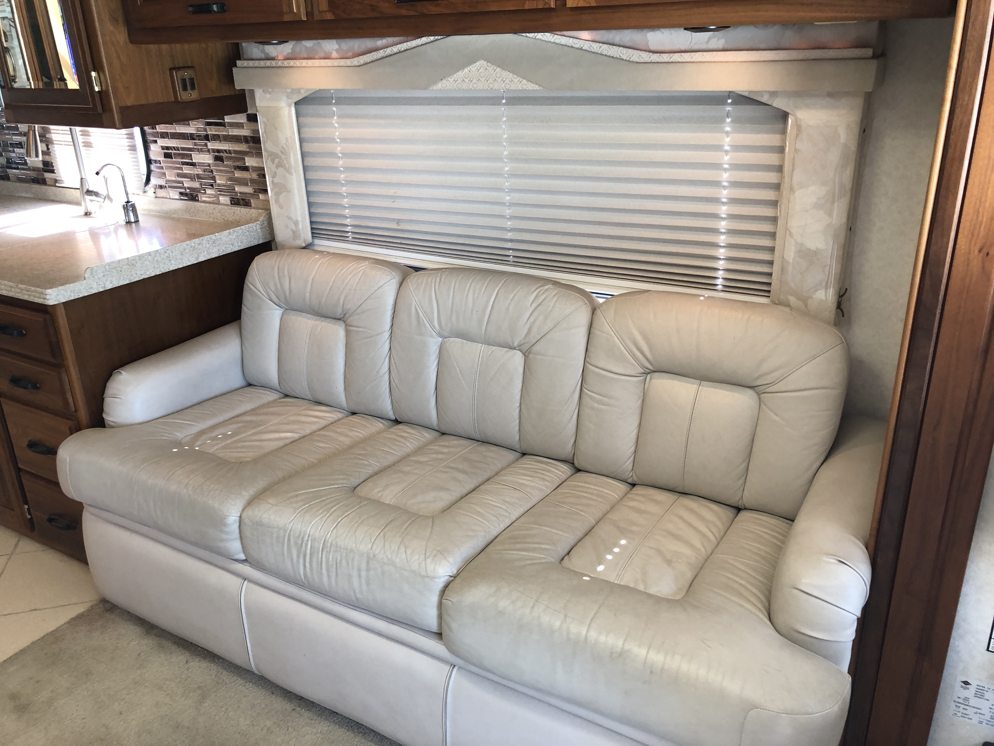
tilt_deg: -21.7
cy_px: 373
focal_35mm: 28
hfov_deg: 63.4
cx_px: 497
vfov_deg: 49.7
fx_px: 804
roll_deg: +3.5
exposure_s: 1/24
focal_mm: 3.99
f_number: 1.8
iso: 40
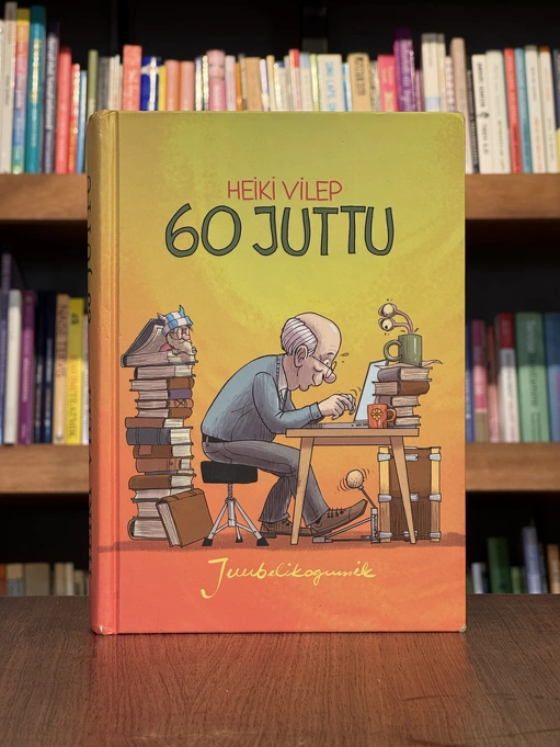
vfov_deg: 25.3
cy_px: 374
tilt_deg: +0.6
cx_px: 280
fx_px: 1660
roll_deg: -0.6
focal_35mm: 77
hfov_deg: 19.1
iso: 125
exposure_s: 1/99
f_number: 2.8
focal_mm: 9
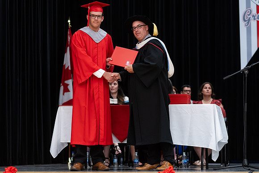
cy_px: 87
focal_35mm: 110
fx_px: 790
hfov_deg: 18.6
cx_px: 129
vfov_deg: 12.5
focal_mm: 85
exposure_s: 1/200
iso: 1000
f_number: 2.8
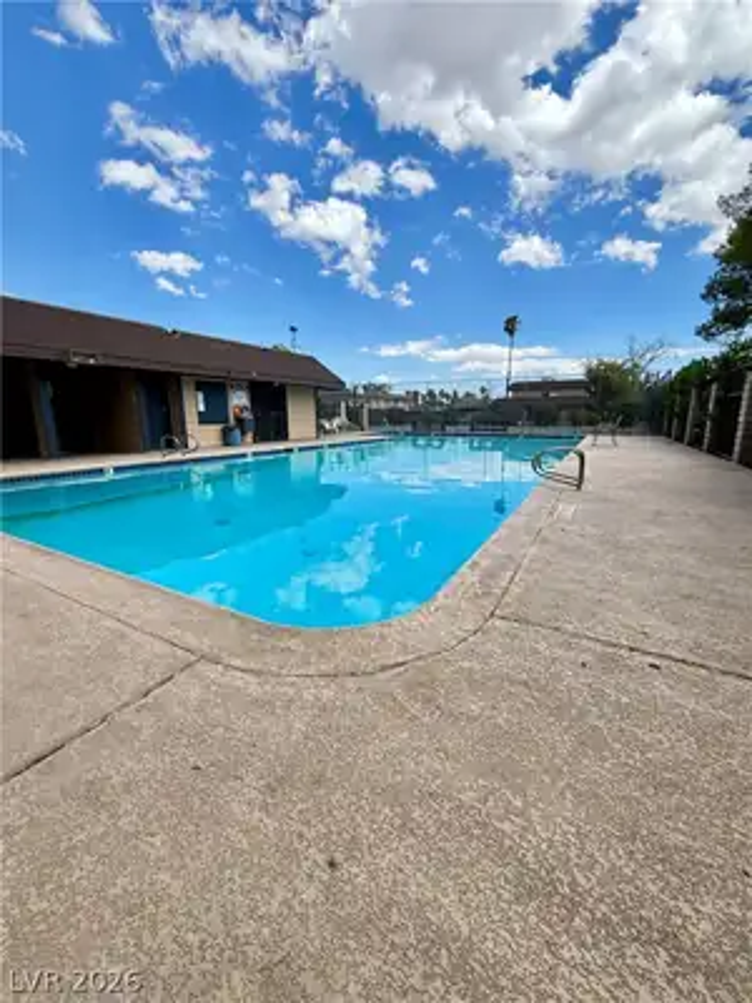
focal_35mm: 14
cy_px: 502
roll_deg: +0.2
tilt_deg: -11.4
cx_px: 376
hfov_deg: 85.7
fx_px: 406
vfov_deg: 102.1
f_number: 2.2
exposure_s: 1/535
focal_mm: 2.22
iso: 50
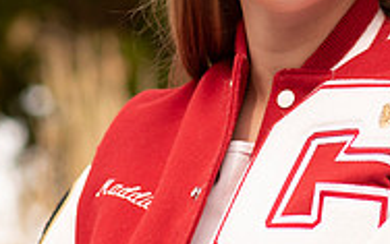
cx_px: 322
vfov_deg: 4.9
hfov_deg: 7.8
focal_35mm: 267
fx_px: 2841
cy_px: 20
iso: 100
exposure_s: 1/800
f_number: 2.5
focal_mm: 85
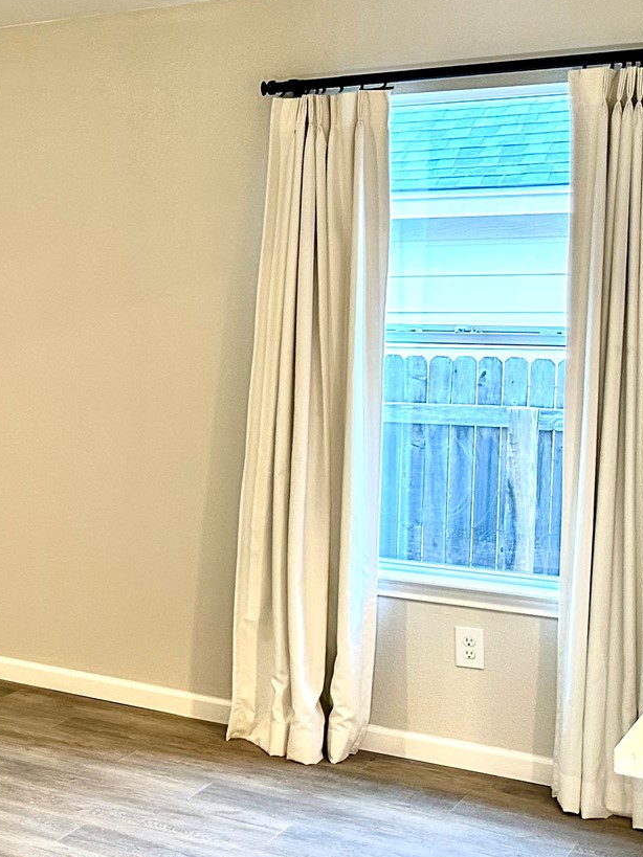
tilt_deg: -2.6
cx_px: -333
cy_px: 345
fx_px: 1486
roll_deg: -0.5
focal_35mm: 60
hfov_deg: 20.7
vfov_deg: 32.1
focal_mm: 6.86
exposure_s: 1/60
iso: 200
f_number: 1.78
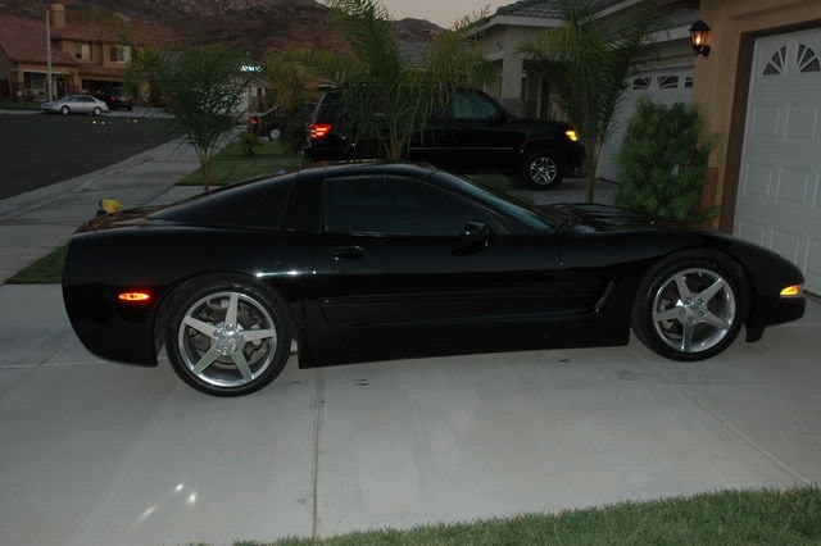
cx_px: 410
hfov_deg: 51.3
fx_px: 855
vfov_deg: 35.5
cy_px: 273
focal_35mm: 38
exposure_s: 1/60
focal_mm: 25
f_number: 3.8
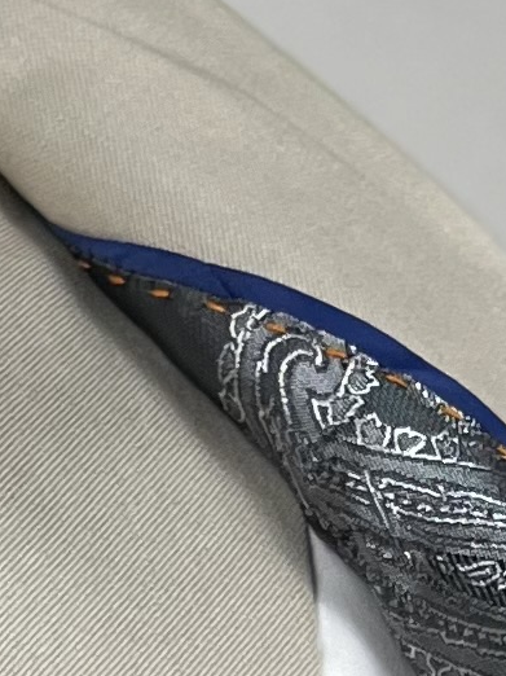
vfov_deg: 8.3
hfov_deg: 7.3
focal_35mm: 201
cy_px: 2047
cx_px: -163
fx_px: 3921
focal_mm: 5.1
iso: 80
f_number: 1.6
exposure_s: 1/120
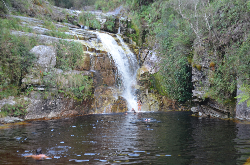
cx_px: 125
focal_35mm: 51
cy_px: 82
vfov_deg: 26.4
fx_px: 353
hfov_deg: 39.0
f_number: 4.2
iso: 400
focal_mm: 34
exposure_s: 1/80
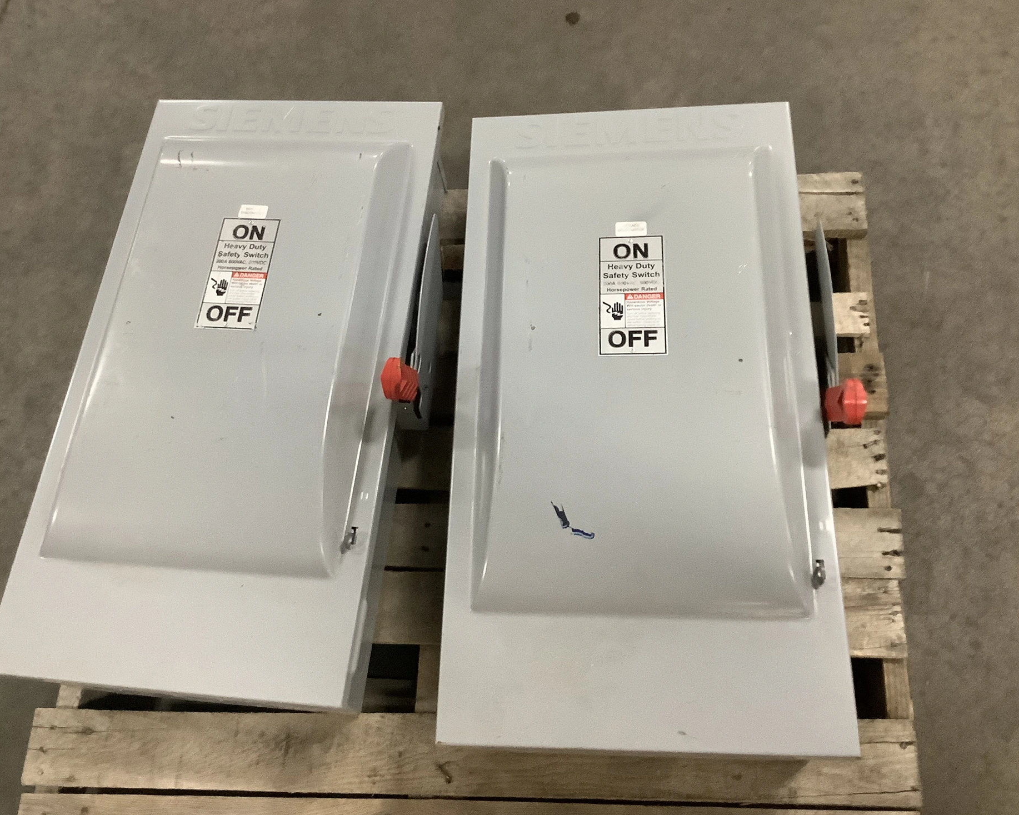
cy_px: 408
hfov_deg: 54.2
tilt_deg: -63.8
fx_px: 995
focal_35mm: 33
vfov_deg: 44.5
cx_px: 491
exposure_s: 1/60
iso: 320
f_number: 2.4
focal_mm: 3.3
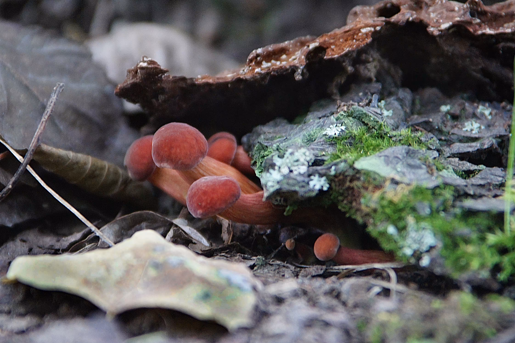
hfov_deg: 6.7
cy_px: 168
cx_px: 260
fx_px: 4389
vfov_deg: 4.5
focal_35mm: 307
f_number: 5.6
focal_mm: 200
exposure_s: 1/20
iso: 1600
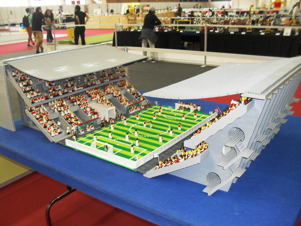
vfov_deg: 40.7
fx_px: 304
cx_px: 150
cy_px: 113
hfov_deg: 52.6
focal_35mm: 35
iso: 200
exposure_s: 1/45
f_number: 3.2
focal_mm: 6.3
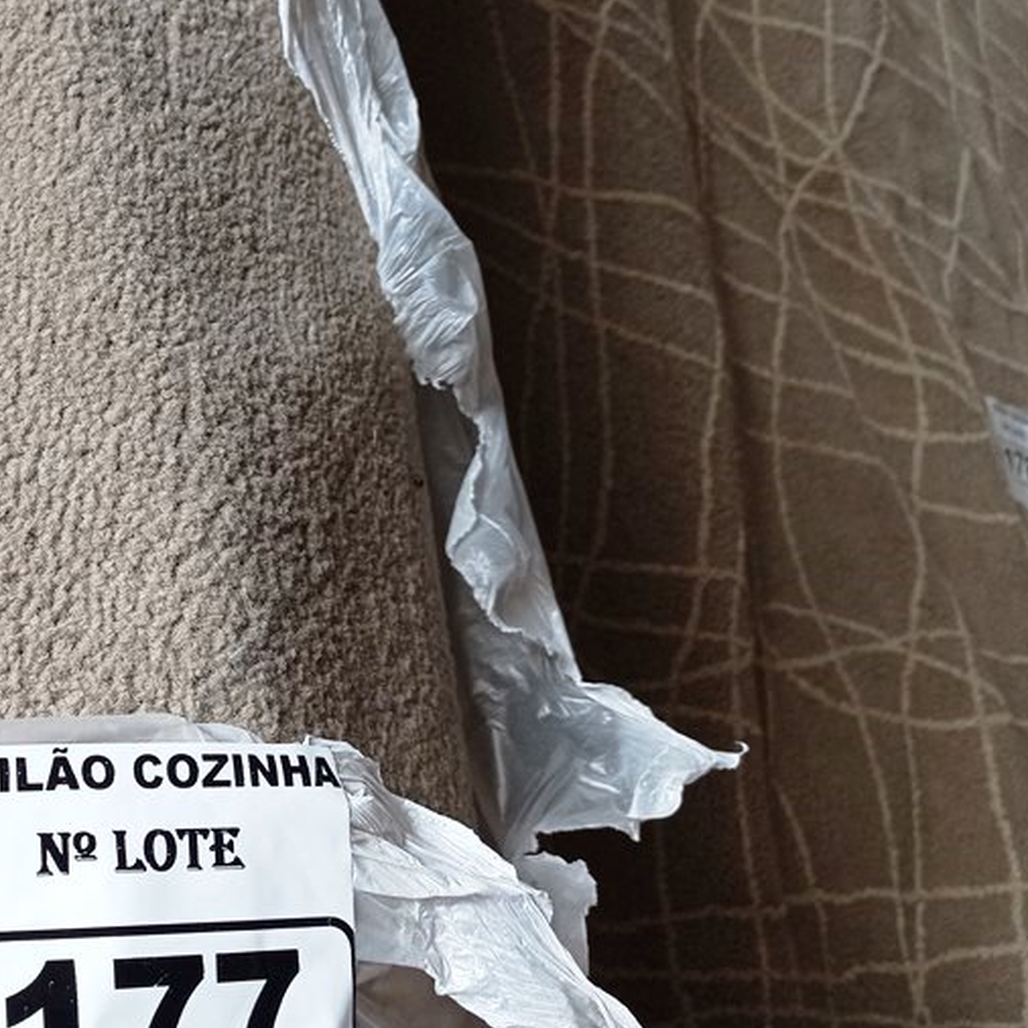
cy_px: 412
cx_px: 2
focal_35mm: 50
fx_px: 1680
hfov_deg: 31.5
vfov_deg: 33.9
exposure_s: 1/60
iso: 105
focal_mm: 4.7
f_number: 1.79
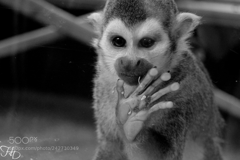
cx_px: 120
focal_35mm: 51
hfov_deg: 38.9
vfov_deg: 26.5
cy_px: 80
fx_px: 340
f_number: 4.5
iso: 3200
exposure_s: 1/250
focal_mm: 34
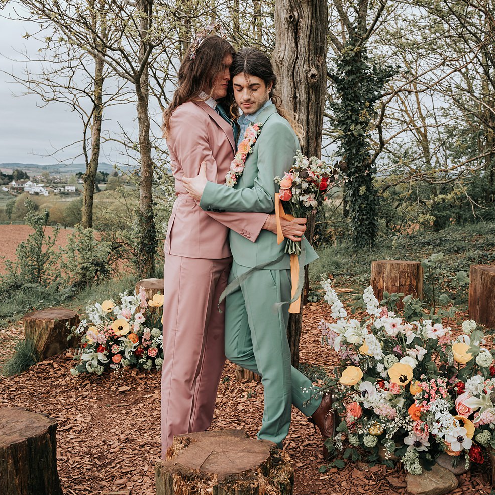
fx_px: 727
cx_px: 247
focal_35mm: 45
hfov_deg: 37.6
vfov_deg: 37.4
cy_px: 183
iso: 250
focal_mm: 34.7
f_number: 7.1
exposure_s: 1/200
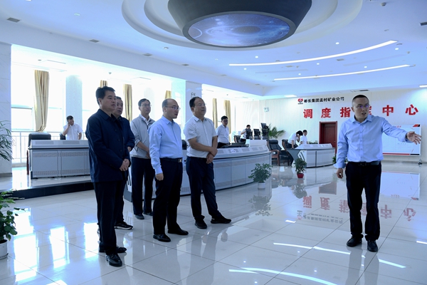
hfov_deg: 65.5
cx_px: 214
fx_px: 332
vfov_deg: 46.4
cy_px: 142
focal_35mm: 28
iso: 2000
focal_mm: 28
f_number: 5.6
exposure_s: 1/125
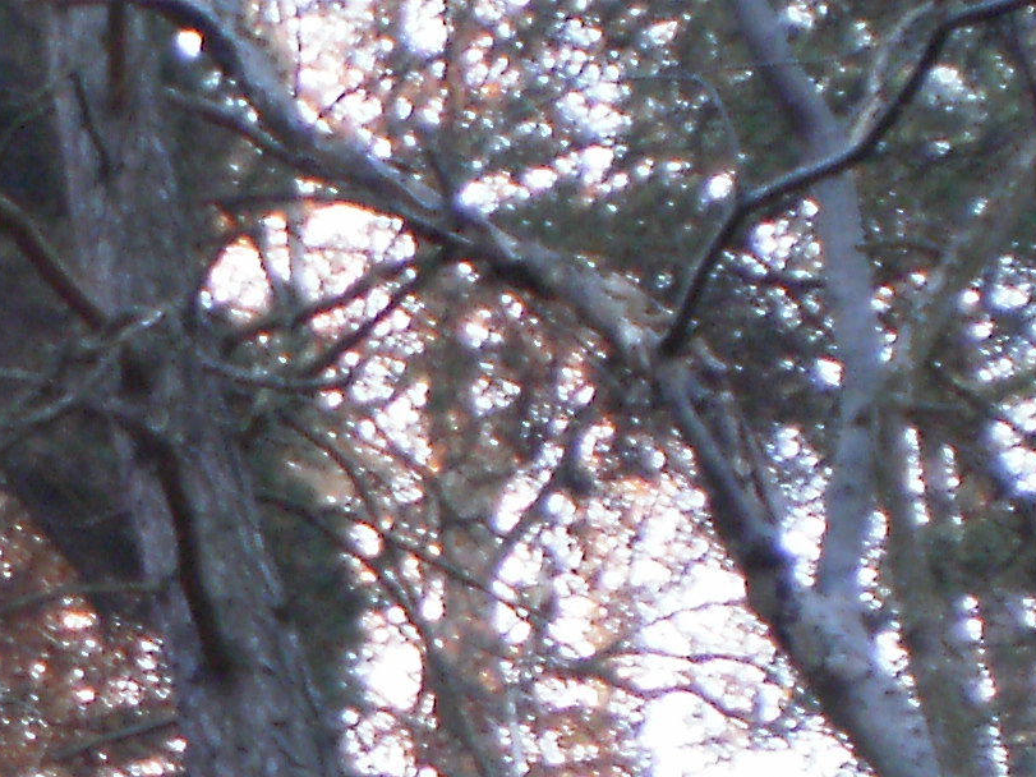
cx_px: -544
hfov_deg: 10.3
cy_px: 1217
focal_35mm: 186
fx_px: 5566
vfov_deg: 7.8
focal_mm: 6.3
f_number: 3.1
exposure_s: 1/40
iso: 100
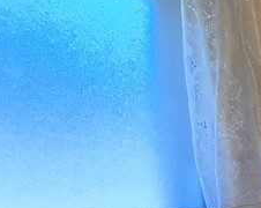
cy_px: 261
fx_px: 694
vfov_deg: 16.2
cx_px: 751
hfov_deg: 12.0
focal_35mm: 90
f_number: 2.2
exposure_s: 1/120
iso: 80
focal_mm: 2.2
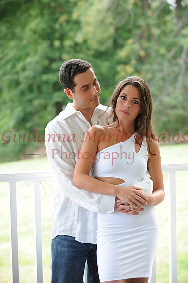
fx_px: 745
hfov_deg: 14.4
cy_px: 142
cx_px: 94
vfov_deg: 21.5
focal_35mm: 95
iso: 500
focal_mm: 95
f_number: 4.5
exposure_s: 1/100
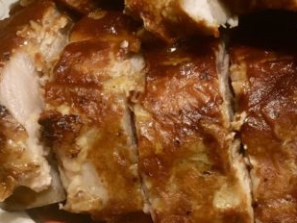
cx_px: 249
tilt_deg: -47.8
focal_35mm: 60
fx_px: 515
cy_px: 123
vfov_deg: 24.4
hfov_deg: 31.1
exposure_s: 1/24
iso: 200
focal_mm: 4.15
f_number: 2.2
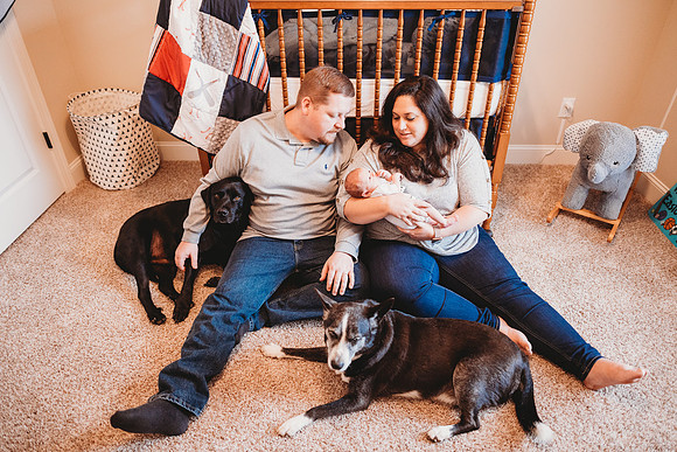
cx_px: 338
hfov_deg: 73.7
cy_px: 226
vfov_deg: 53.2
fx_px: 451
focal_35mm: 24
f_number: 2.2
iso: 800
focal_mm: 24
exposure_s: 1/160
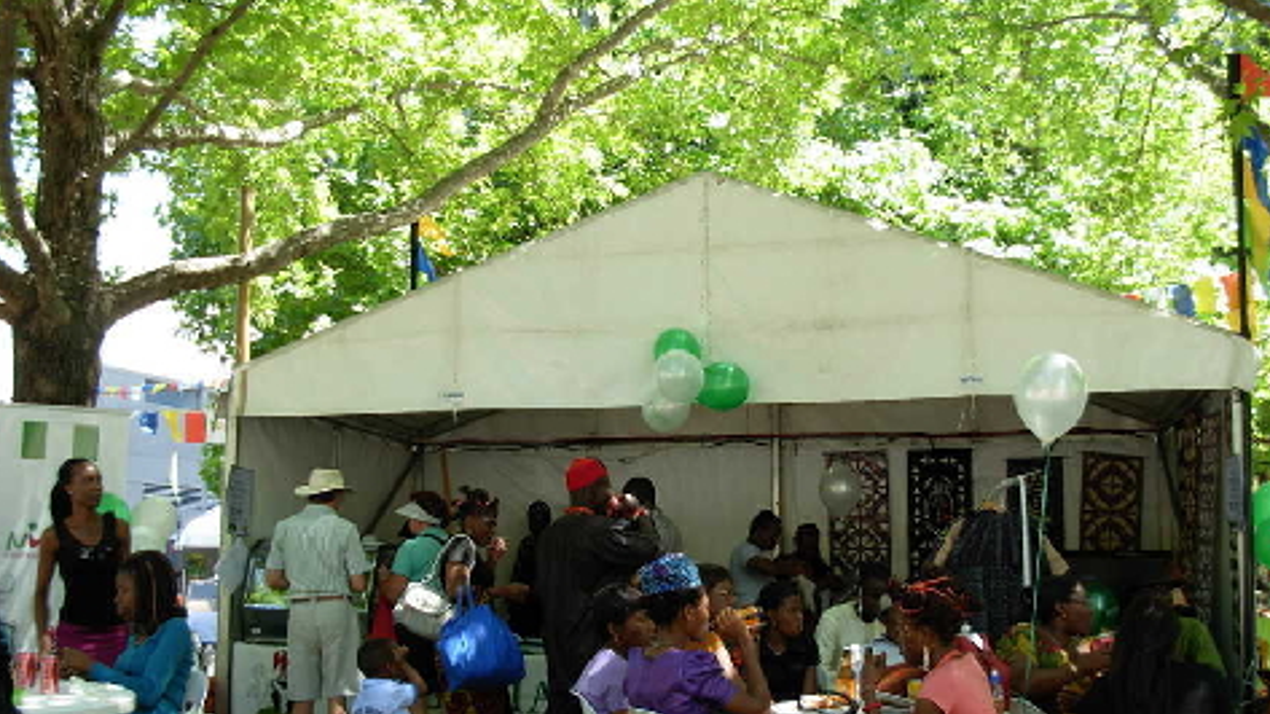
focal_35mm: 42
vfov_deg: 28.2
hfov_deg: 48.4
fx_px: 1414
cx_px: 634
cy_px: 454
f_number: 2.9
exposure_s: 1/90.5
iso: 79
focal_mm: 6.3
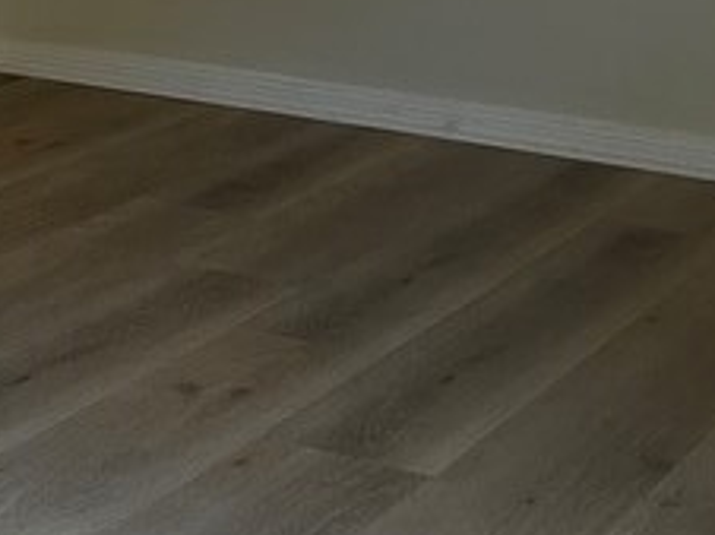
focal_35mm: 118
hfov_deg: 15.2
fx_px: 2435
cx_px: -427
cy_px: 76
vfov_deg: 12.5
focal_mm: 5.7
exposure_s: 1/60
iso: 200
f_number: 1.5
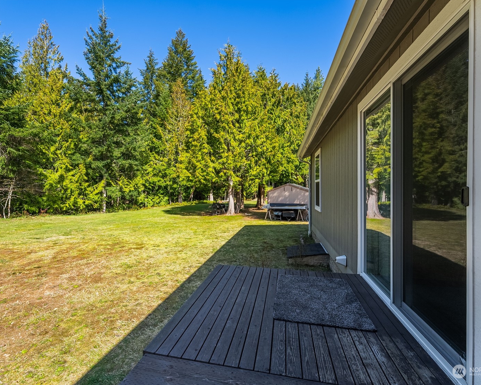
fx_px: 228
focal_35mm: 16
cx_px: 228
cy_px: 192
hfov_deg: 93.0
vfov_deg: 80.4
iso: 400
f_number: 8
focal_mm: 14
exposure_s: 1/1000
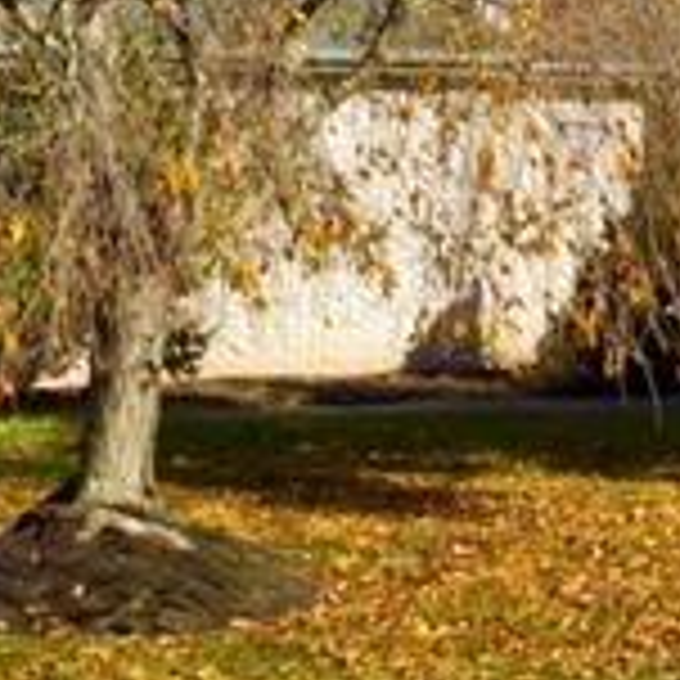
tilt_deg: +9.9
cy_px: -171
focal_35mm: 109
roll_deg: +0.3
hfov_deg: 15.1
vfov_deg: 15.3
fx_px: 2422
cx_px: 923
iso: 32
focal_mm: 4.15
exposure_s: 1/1464
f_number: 2.2
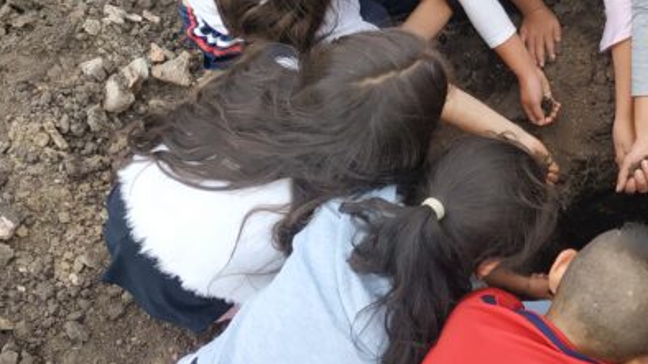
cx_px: 595
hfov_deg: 37.7
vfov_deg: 23.3
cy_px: 104
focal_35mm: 51
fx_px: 876
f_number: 1.9
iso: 250
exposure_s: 1/647
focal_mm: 3.94
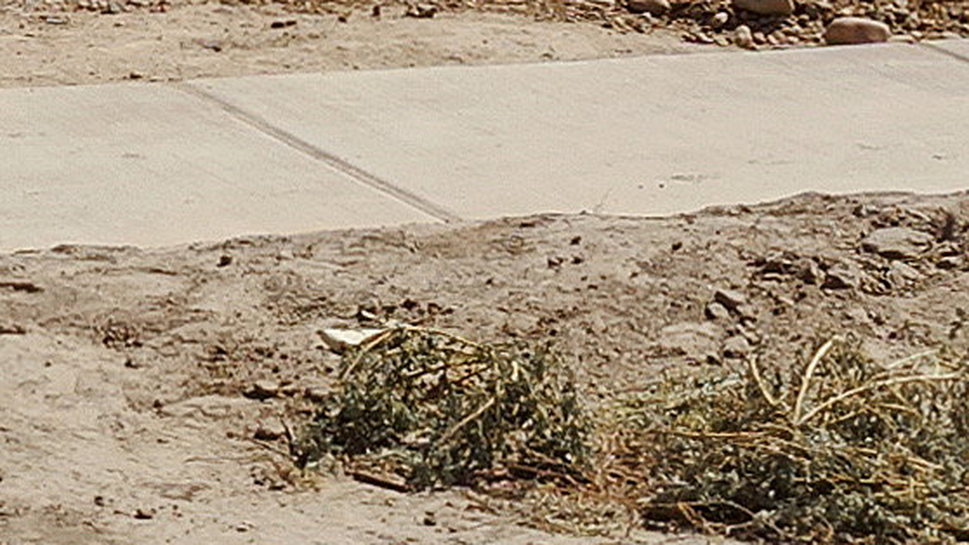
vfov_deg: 5.0
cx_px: -391
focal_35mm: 229
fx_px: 5884
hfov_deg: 9.2
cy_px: -1283
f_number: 10
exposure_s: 1/250
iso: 100
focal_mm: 21
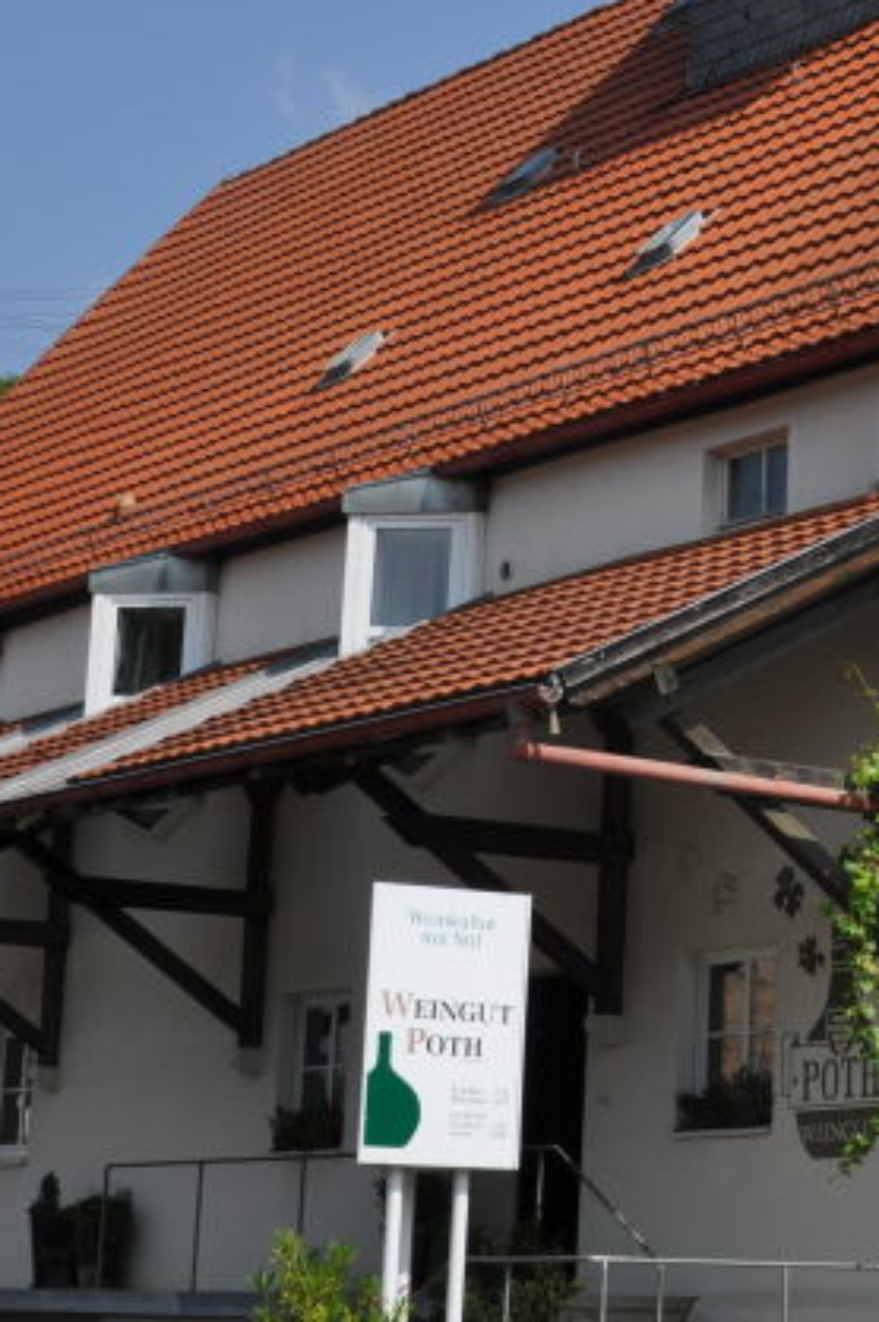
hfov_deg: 14.2
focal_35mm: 93
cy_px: 558
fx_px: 3412
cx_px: 1066
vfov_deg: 21.9
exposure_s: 1/400
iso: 200
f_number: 10
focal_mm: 24
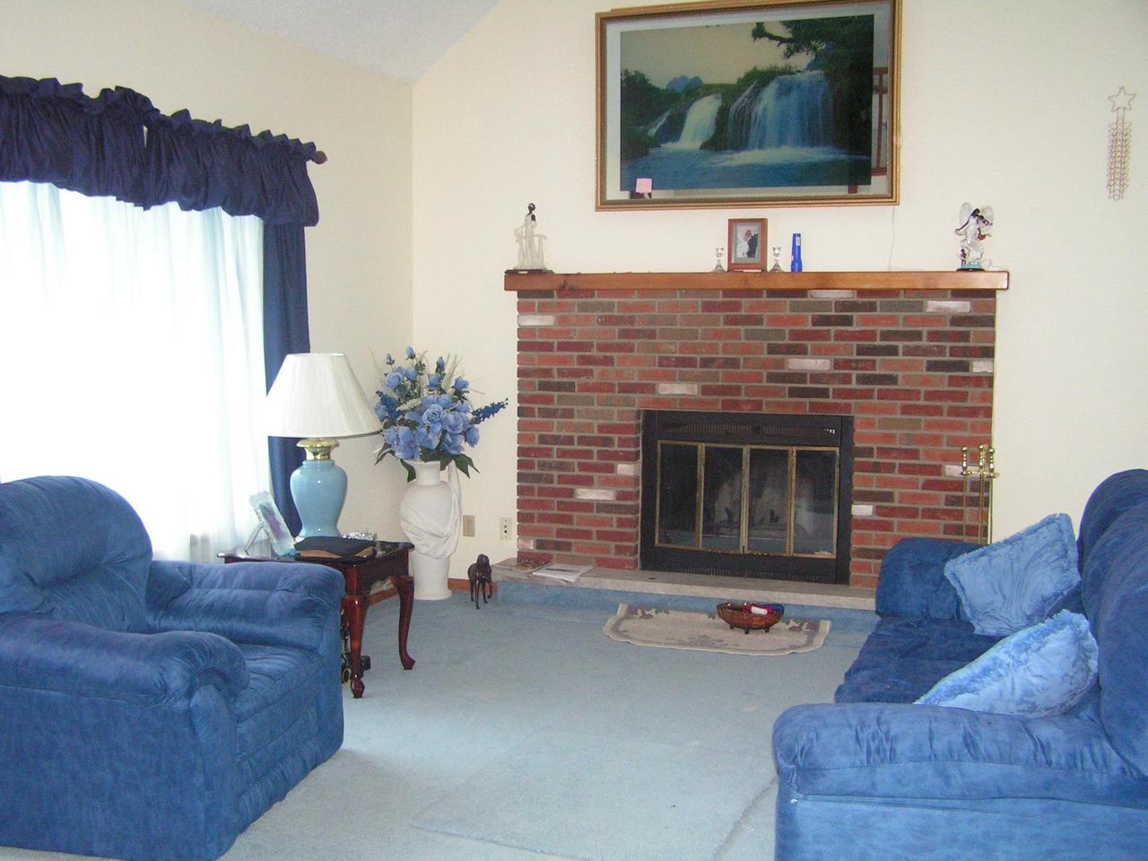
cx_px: 574
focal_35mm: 38
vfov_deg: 37.7
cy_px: 430
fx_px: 1260
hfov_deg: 49.0
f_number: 2.8
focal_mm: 6.3
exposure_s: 1/40
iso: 200
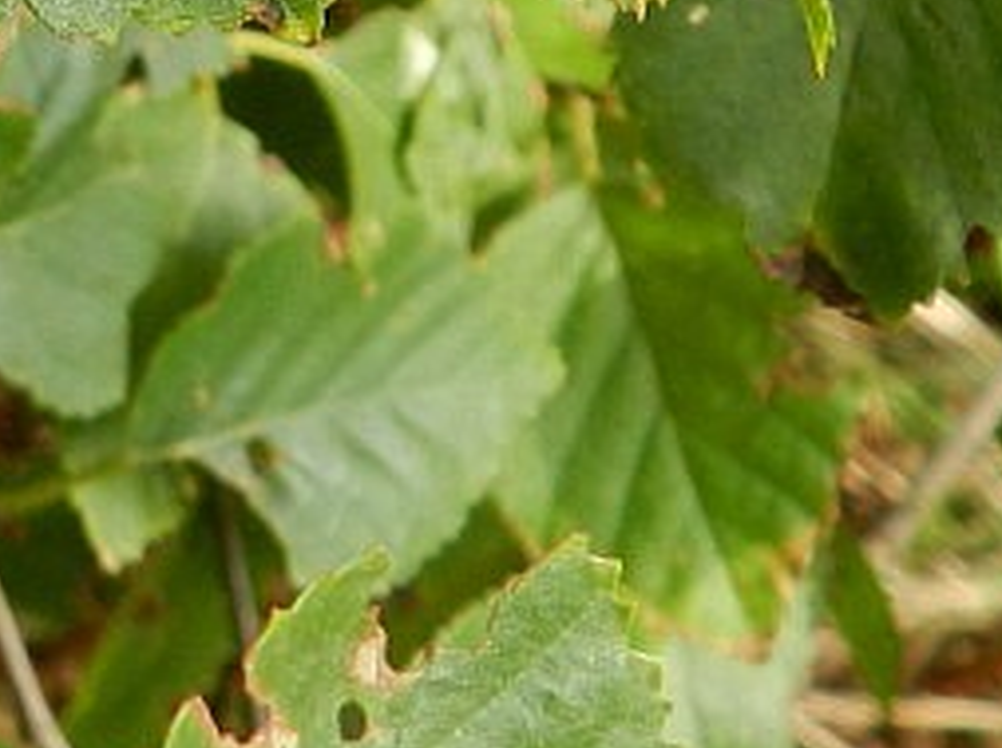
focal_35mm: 152
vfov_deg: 9.1
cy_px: -784
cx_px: -558
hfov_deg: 12.3
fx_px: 4394
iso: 160
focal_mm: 5.6
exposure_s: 1/250
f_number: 3.7
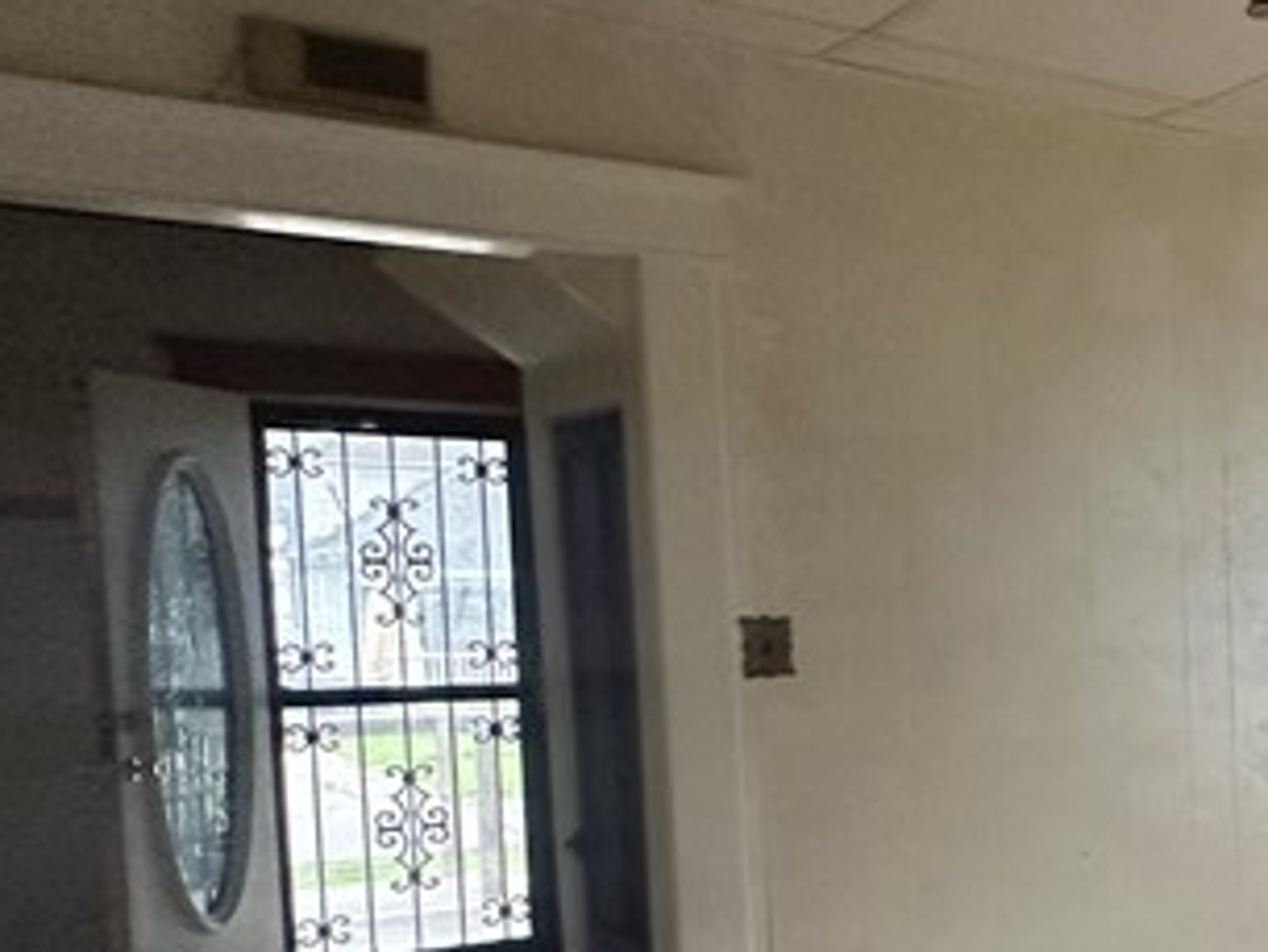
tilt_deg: -3.0
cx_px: 2008
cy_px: 686
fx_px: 1722
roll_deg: +0.0
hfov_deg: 26.1
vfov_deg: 30.5
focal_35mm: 47
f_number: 2.2
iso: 250
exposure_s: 1/120
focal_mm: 2.22
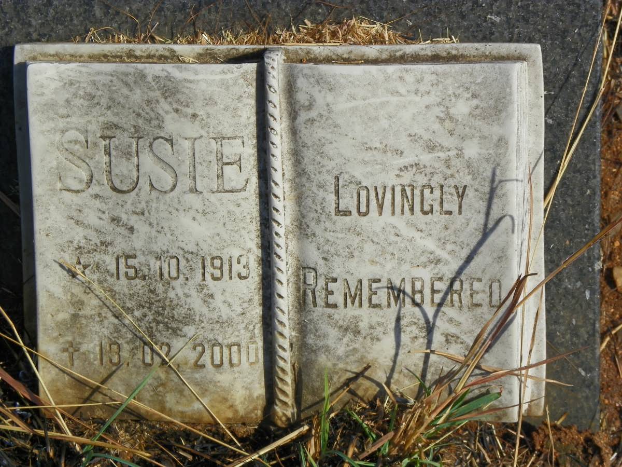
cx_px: 311
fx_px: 2587
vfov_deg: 10.3
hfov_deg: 13.7
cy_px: 234
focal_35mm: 144
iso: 64
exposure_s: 1/320
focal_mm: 25.7
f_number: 6.3
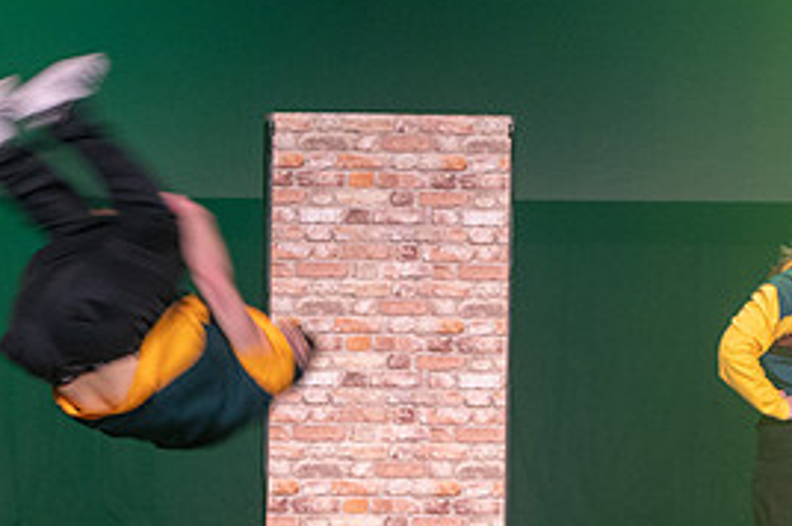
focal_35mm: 206
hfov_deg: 10.0
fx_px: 4526
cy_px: 573
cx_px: 371
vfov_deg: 6.6
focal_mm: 70
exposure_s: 1/100
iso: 2500
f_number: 2.8
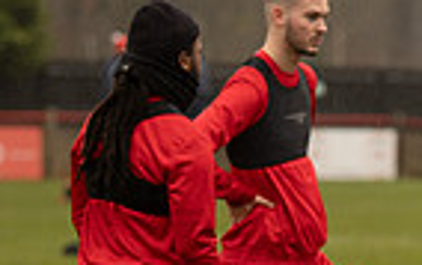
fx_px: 5766
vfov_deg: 2.6
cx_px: 452
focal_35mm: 501
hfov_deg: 4.2
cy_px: 403
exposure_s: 1/250
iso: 400
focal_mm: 120
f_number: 3.2
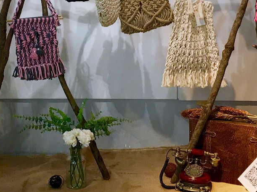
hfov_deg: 25.5
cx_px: 77
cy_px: 26
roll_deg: +0.4
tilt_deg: -0.9
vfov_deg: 19.1
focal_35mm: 76
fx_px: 564
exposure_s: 1/33
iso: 25
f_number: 2.2
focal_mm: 4.15
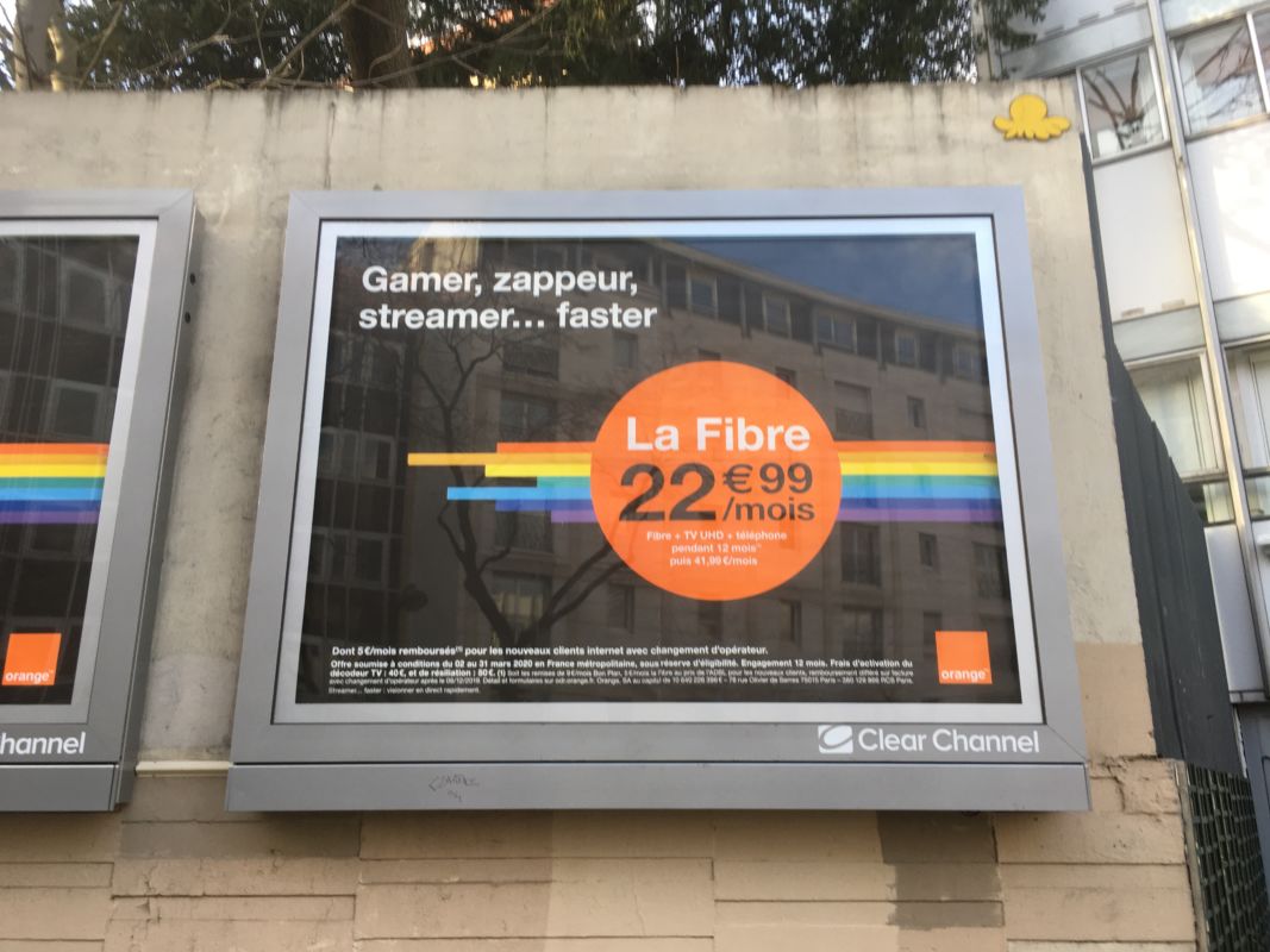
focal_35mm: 29
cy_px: 476
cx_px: 635
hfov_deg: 61.7
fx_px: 1064
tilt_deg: +16.9
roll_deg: +1.5
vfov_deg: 48.2
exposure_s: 1/100
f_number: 2.2
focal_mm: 4.15
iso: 25
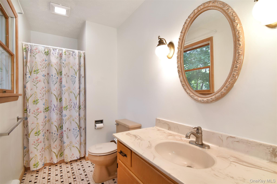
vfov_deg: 72.0
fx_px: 127
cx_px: 138
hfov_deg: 95.0
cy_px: 92
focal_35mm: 16
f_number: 9
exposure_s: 1/80
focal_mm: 11
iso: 640
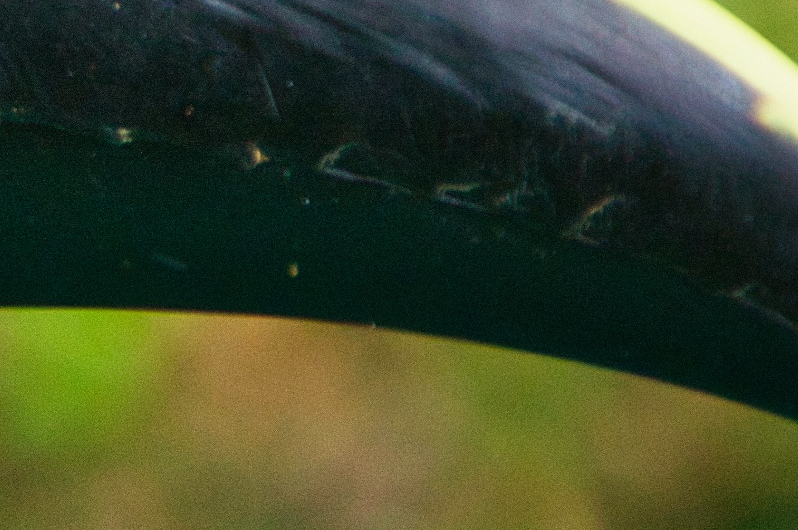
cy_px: 89
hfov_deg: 3.0
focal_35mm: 683
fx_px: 15124
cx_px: -266
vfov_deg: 2.0
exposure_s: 1/640
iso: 1600
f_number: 8
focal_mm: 132.6
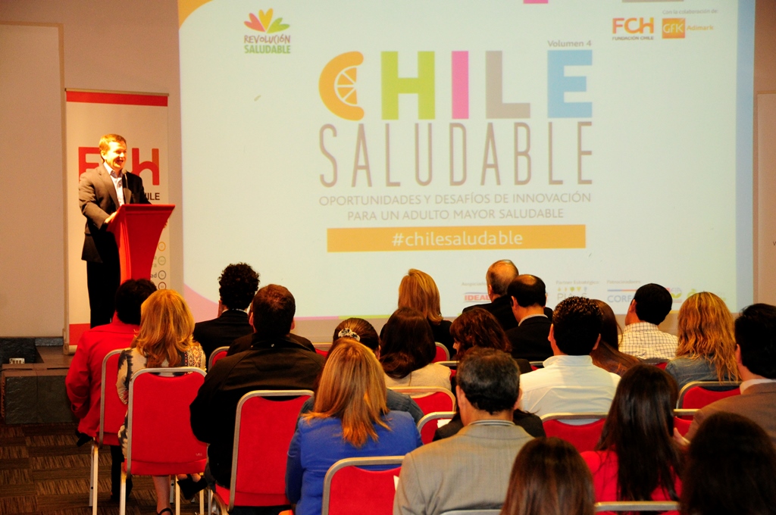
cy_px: 258
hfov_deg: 21.9
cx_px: 388
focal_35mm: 93
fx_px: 2002
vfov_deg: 14.7
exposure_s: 1/40
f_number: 5.6
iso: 1600
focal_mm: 62
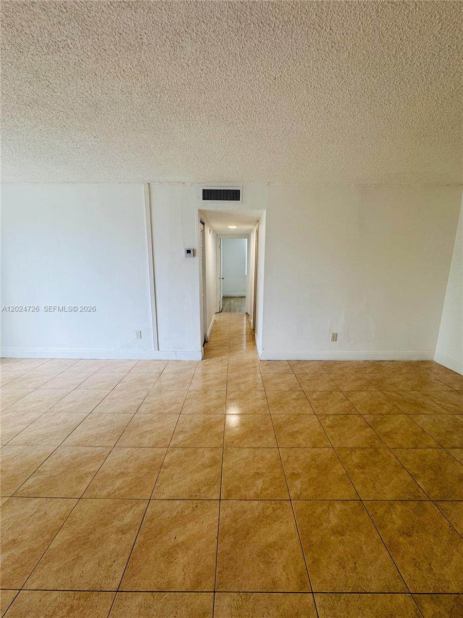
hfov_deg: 85.7
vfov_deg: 102.1
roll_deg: +0.5
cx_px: 232
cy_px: 309
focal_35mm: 14
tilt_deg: -9.3
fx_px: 250
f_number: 2.2
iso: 80
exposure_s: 1/120
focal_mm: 2.22
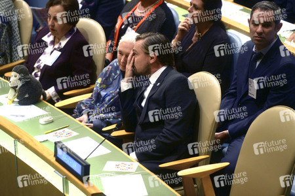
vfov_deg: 7.6
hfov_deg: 11.4
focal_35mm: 180
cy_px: 98
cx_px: 148
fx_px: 1475
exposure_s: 1/200
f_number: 2.8
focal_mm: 180
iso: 1600
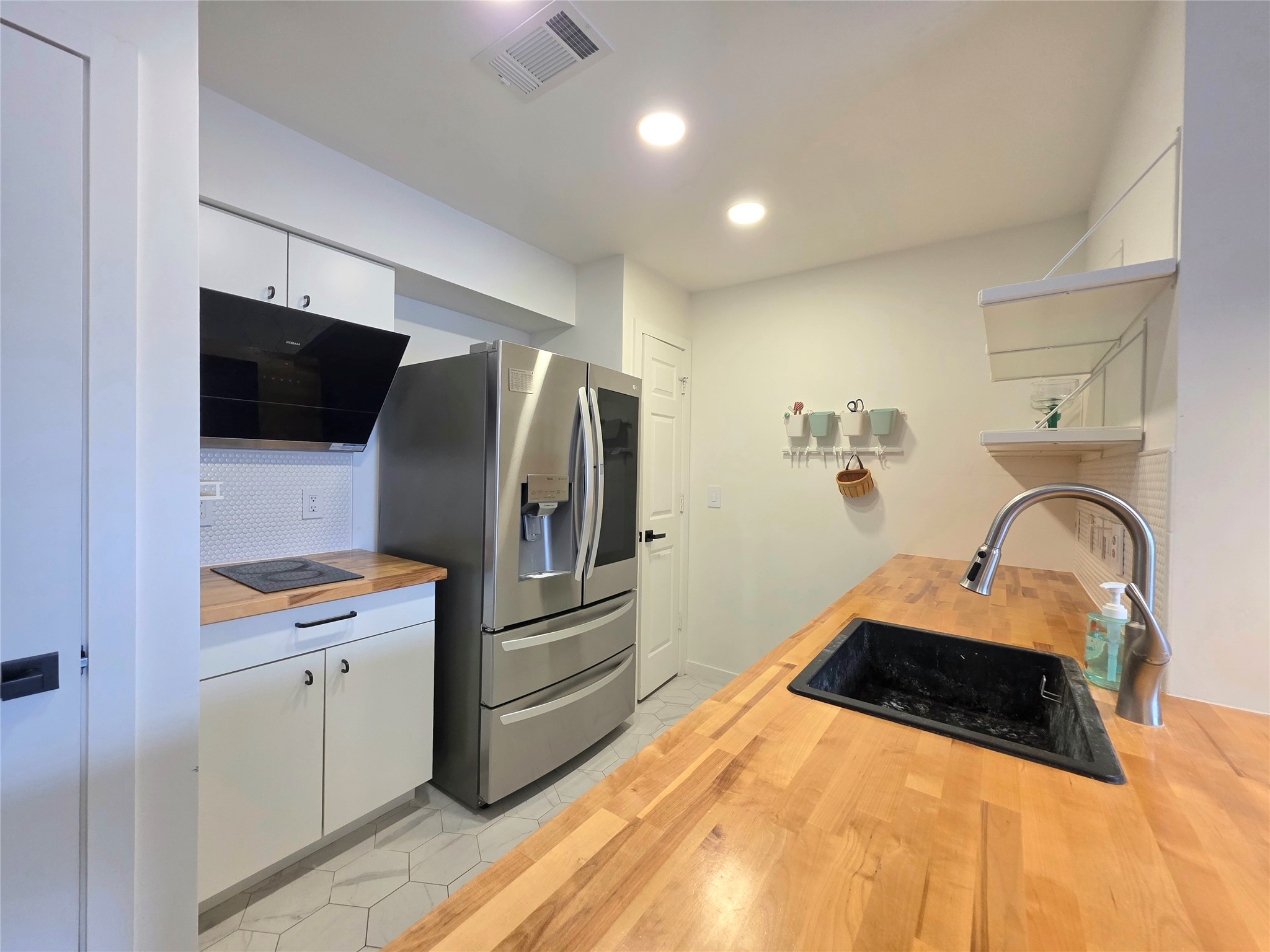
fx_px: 477
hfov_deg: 106.2
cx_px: 635
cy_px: 476
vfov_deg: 89.9
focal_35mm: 13
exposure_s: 1/120
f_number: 1.9
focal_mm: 2.2
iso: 200
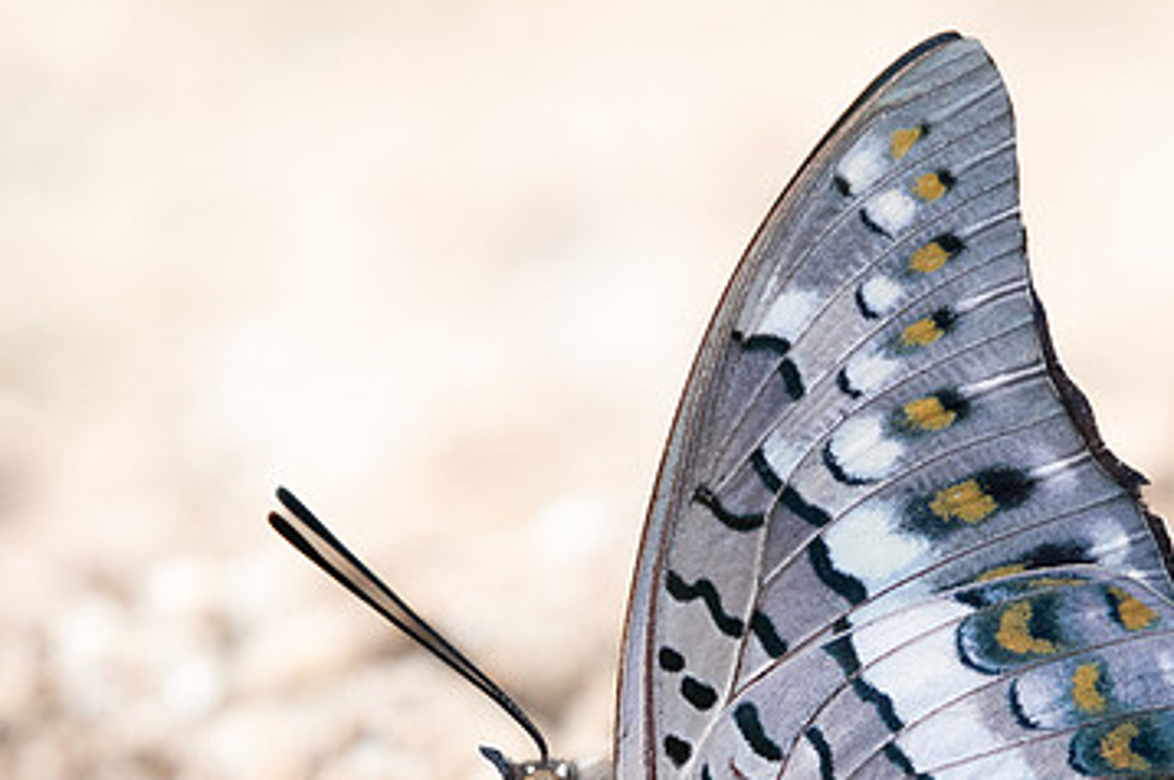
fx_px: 43397
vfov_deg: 1.0
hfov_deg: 1.5
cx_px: 872
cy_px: 544
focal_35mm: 1332
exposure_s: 1/640
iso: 1000
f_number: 6.3
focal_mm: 400
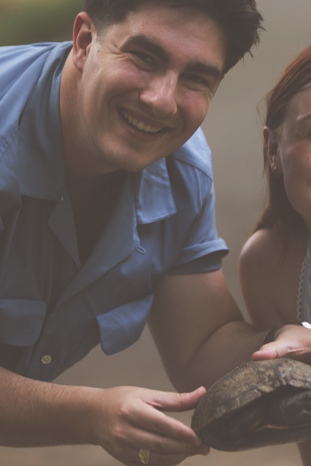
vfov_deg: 7.8
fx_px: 3421
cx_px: 171
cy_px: 164
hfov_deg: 5.2
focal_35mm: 264
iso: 320
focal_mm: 85
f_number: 1.8
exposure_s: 1/200
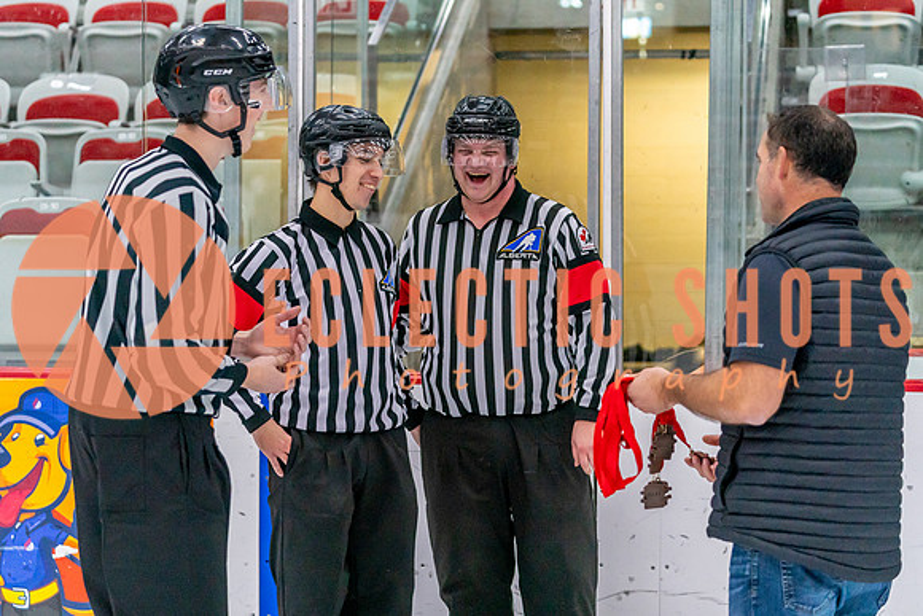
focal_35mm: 79
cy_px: 269
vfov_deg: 17.3
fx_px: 2025
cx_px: 462
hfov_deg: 25.7
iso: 3200
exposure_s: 1/1250
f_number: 2.8
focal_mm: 70
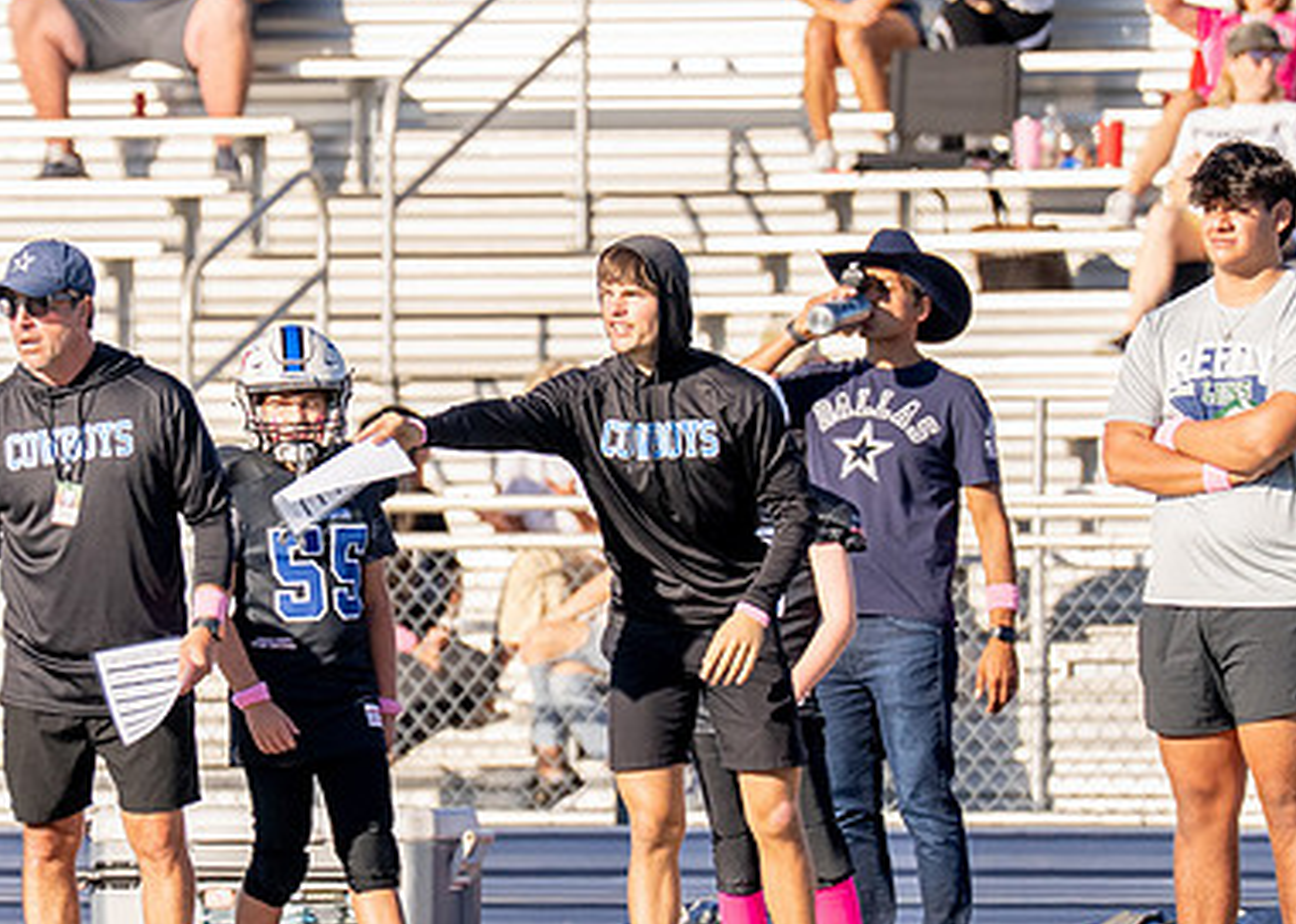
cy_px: 578
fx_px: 26340
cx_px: 436
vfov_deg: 2.0
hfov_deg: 2.8
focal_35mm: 716
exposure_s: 1/4000
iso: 250
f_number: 2.8
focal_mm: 200
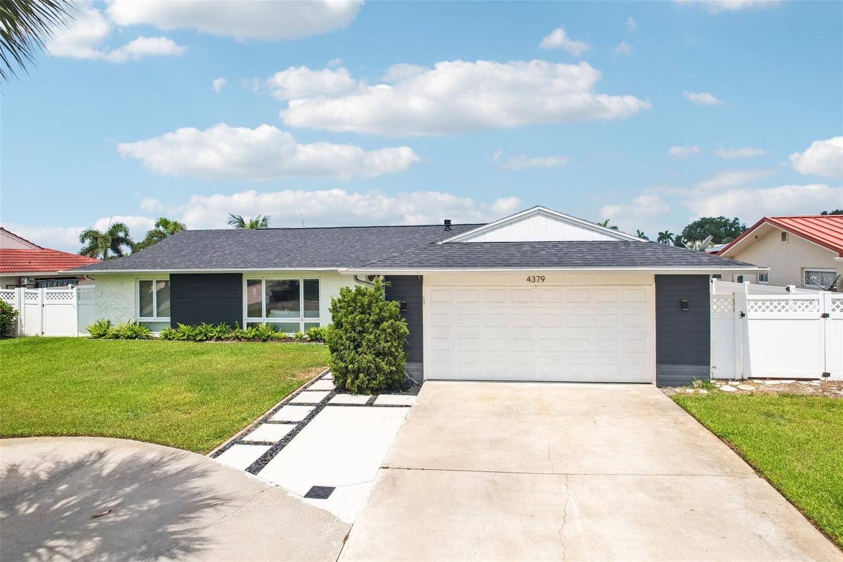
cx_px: 422
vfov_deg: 57.2
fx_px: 515
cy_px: 281
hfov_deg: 78.6
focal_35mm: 22
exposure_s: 1/1600
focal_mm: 8.4
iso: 400
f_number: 2.8
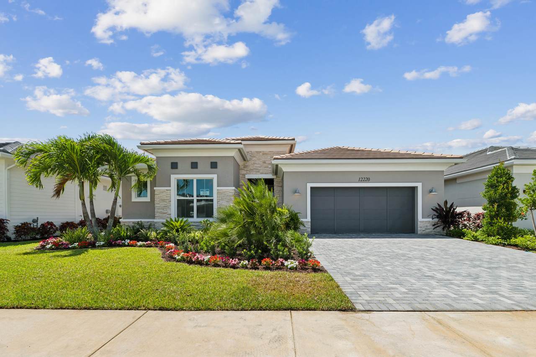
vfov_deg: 81.2
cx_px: 268
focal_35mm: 14
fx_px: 208
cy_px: 178
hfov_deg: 104.3
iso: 100
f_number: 9
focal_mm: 14
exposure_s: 1/250
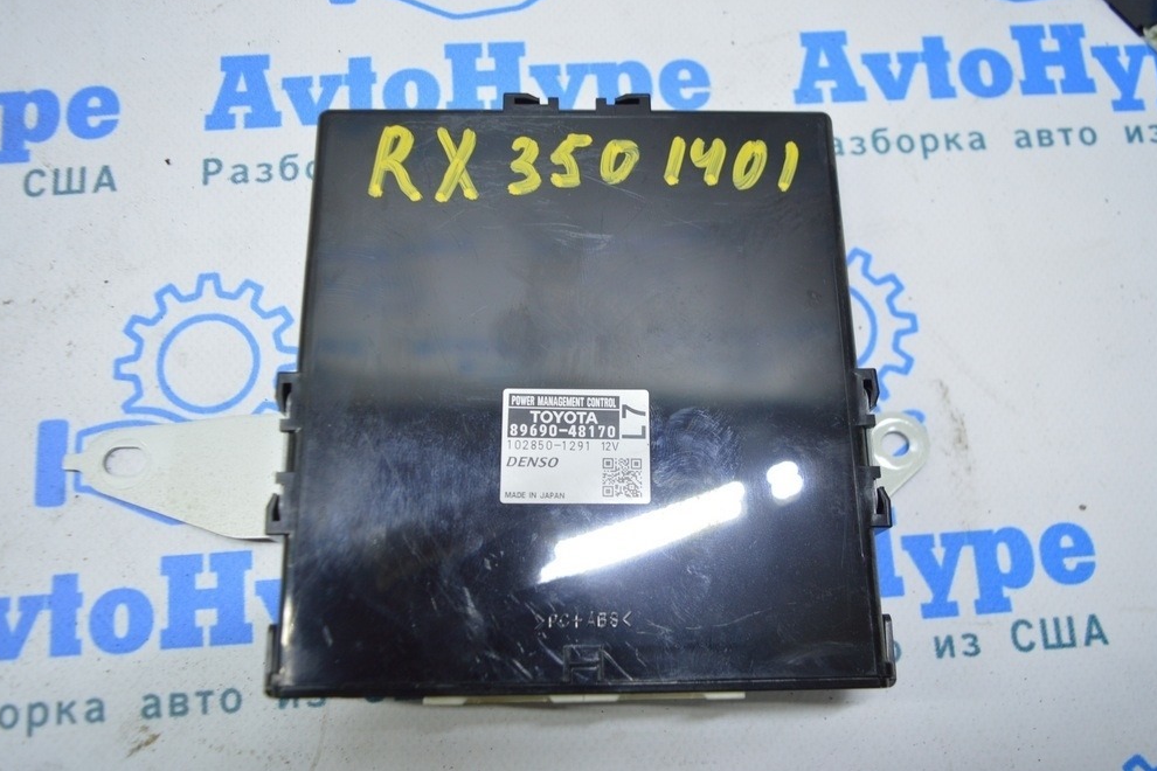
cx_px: 580
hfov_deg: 60.3
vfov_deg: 42.3
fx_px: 996
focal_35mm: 31
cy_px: 376
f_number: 3.5
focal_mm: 20
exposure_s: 1/40
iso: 400
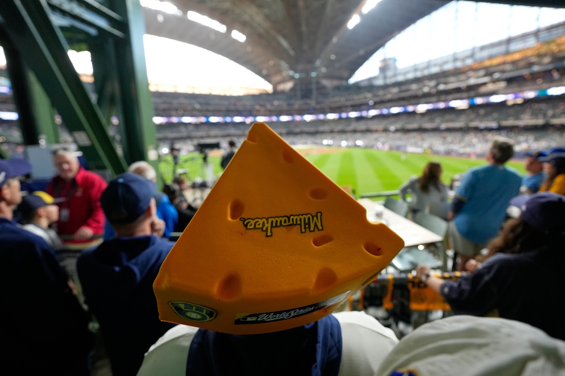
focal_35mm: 16
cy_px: 188
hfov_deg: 96.7
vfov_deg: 73.7
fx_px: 251
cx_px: 282
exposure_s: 1/640
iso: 2500
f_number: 2.8
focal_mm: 16
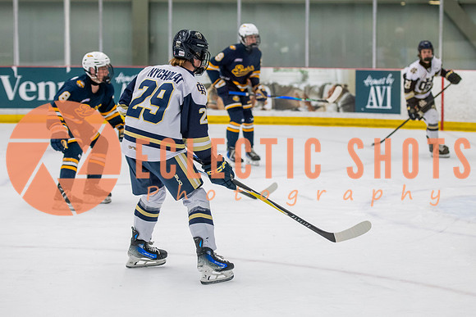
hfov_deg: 18.1
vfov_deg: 12.1
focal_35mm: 113
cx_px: 261
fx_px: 1497
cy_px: 156
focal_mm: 82
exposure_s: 1/640
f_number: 3.2
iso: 2000
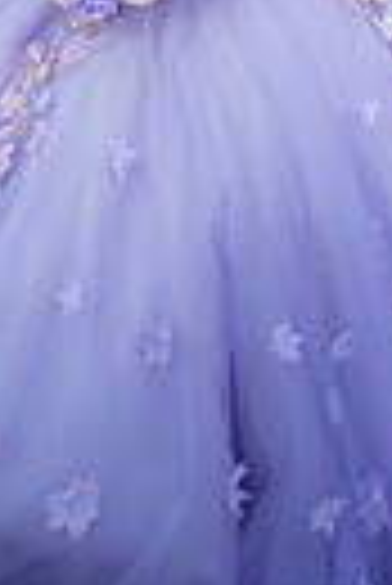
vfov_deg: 21.6
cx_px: 198
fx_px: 1124
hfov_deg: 19.8
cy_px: -400
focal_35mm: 69
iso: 125
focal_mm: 20
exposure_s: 1/800
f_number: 2.8
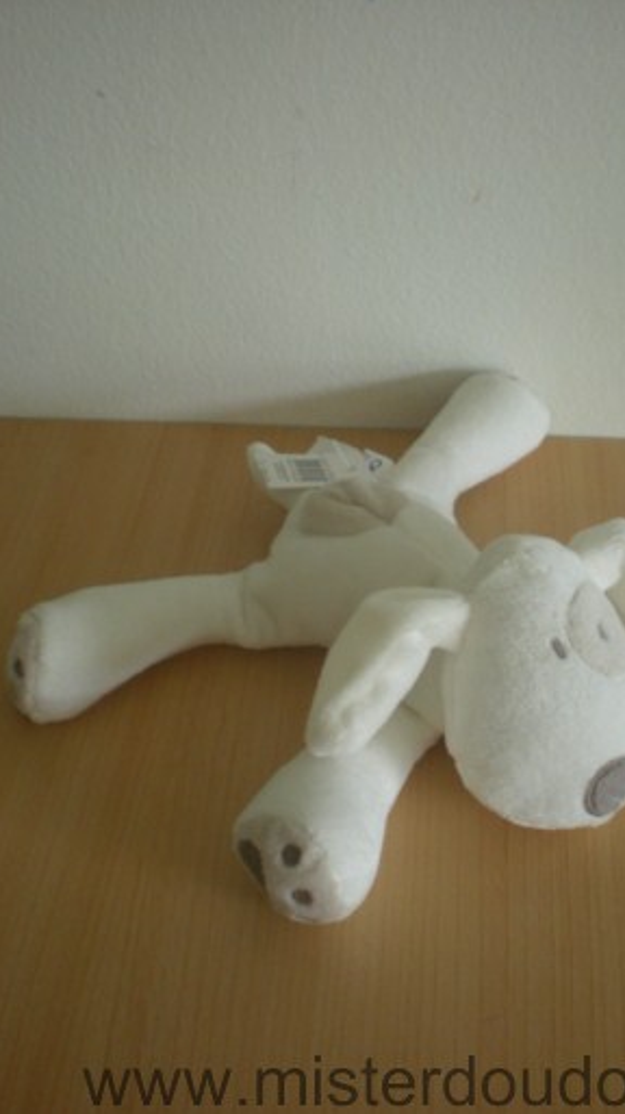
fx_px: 1239
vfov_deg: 48.4
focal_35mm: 42
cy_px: 560
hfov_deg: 28.2
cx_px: 406
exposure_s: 1/31
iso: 200
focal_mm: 6.3
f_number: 3.1
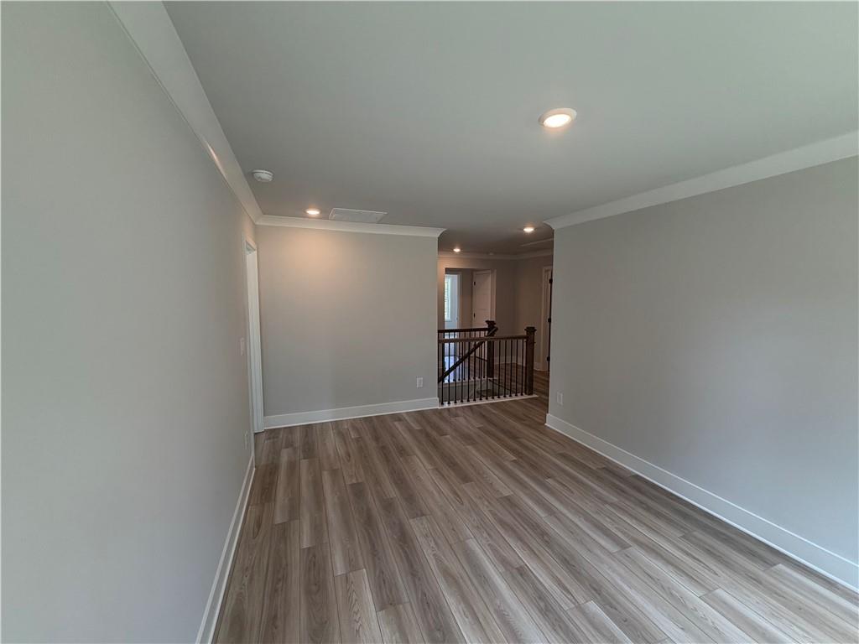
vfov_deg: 85.7
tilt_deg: -3.4
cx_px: 430
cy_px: 322
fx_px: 347
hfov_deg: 102.1
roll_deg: +0.3
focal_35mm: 14
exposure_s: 1/120
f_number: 2.2
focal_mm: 2.22
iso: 125
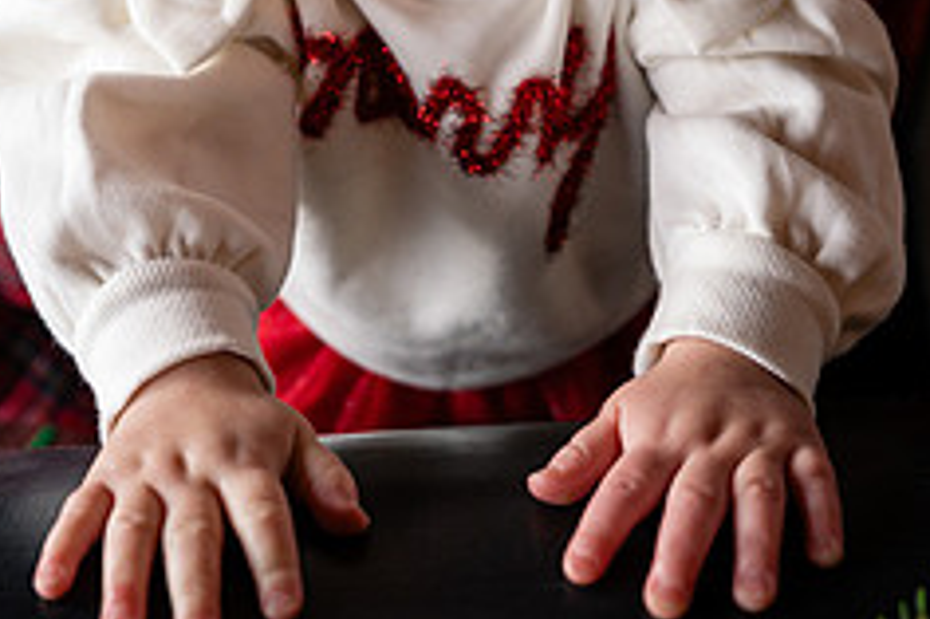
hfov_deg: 34.0
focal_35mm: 59
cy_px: -34
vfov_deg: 21.9
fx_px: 1523
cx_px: 481
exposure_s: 1/250
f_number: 3.2
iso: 400
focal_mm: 24
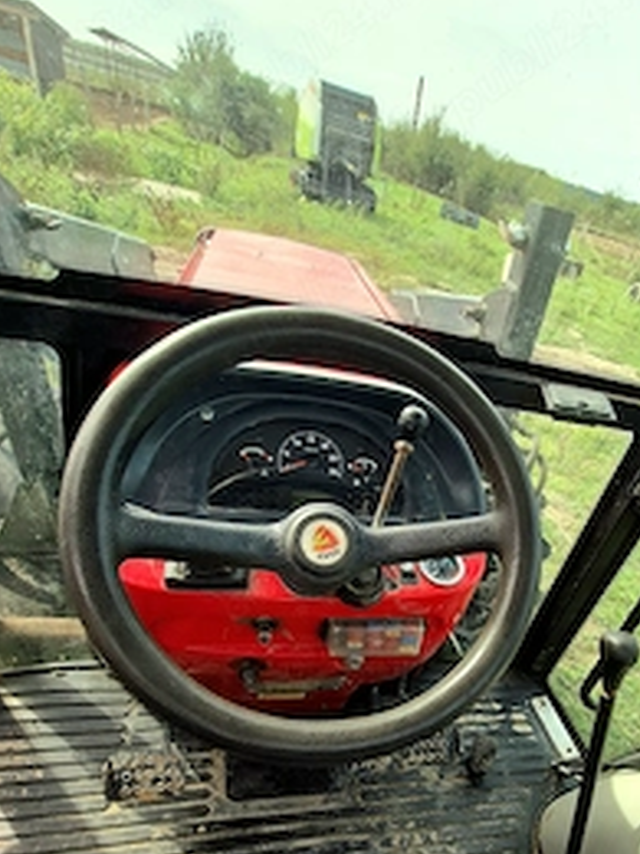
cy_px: 598
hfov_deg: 63.8
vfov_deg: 77.9
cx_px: 440
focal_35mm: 20
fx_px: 493
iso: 50
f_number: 2.2
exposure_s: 1/1111
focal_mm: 2.2
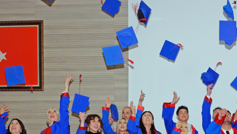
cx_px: 193
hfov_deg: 26.6
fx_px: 490
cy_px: 141
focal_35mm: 78
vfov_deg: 15.2
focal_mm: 17
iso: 2000
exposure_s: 1/250
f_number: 5.6
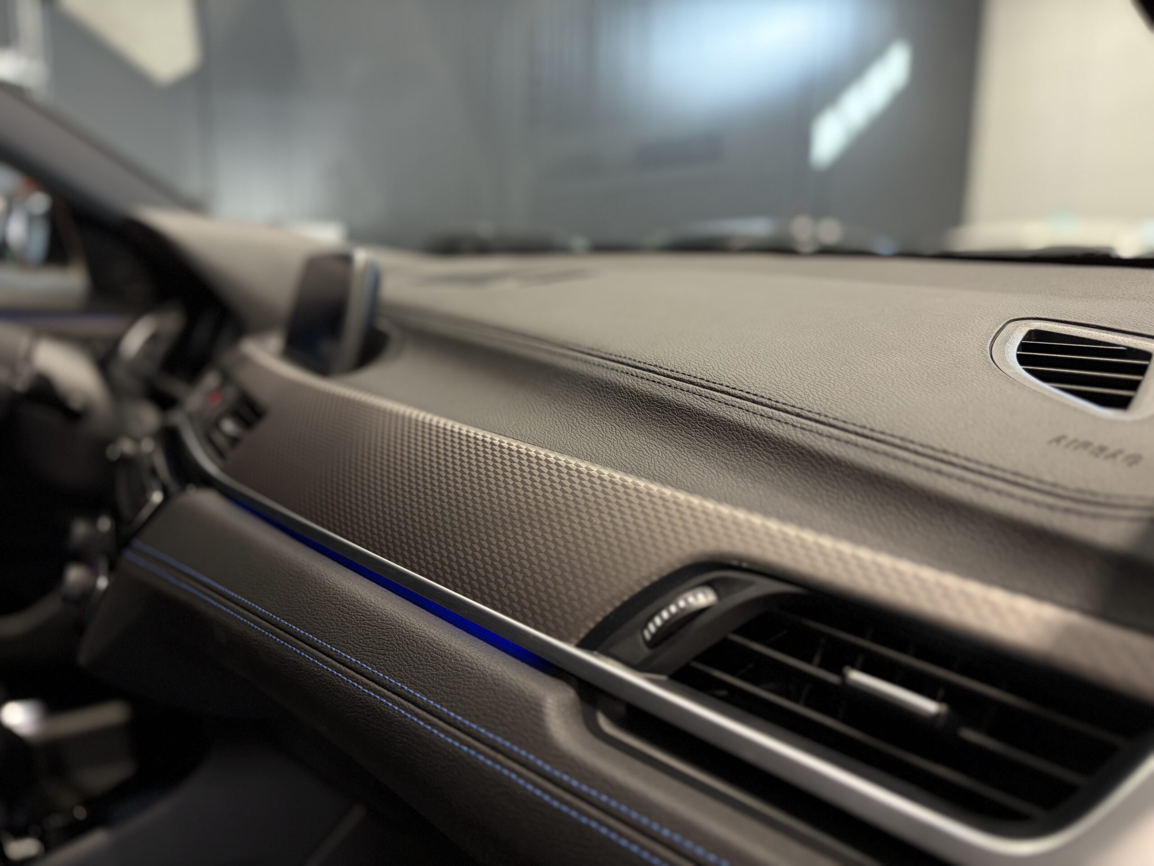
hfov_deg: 67.3
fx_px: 867
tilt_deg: -10.0
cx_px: 577
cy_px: 433
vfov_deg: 53.1
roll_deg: -0.8
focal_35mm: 26
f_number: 1.6
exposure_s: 1/50
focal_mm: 5.96
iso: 125
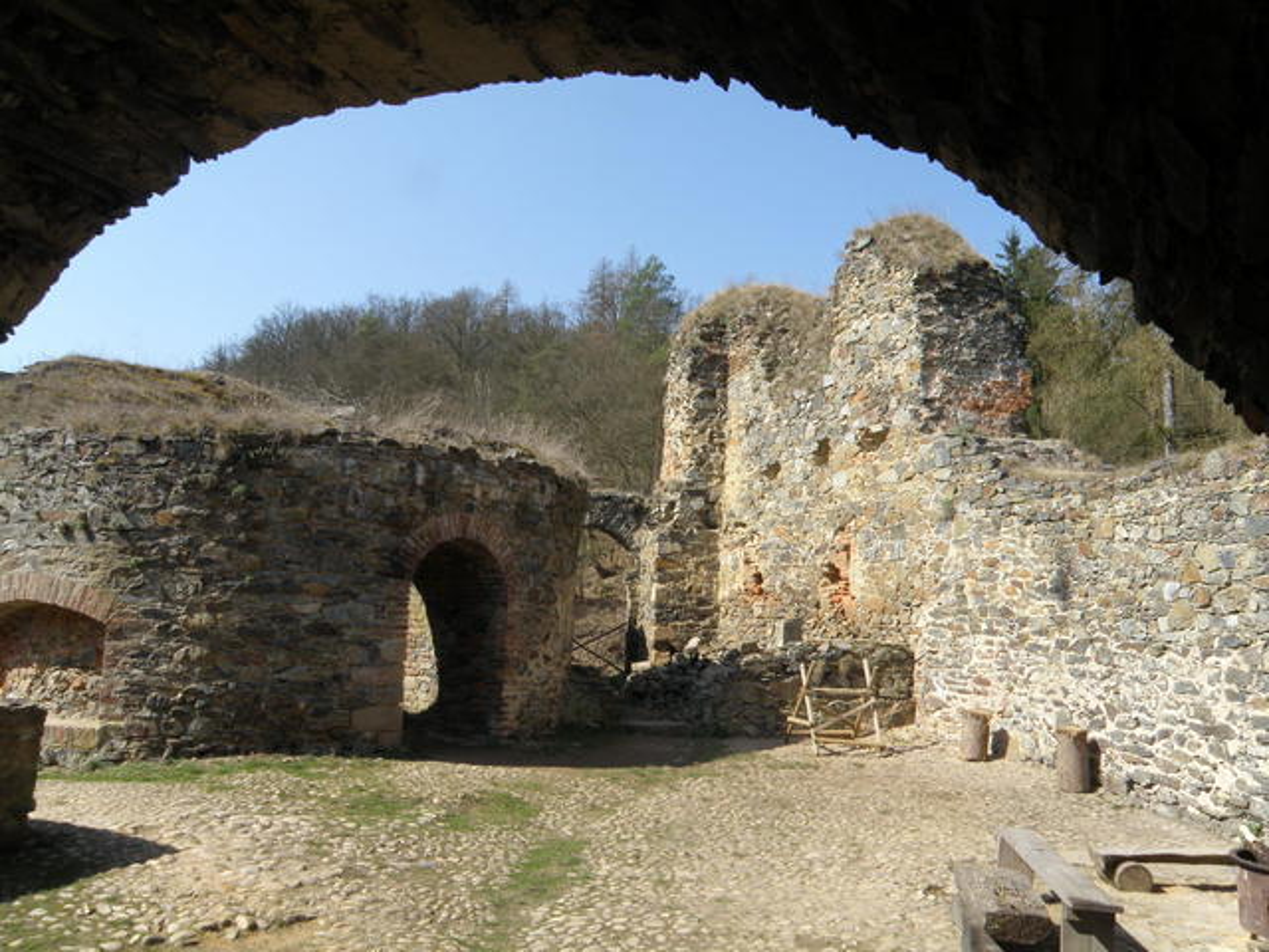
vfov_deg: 53.1
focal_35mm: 26
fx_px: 953
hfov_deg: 67.3
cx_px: 634
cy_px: 476
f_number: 5.6
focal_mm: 4.6
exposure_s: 1/160
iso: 64
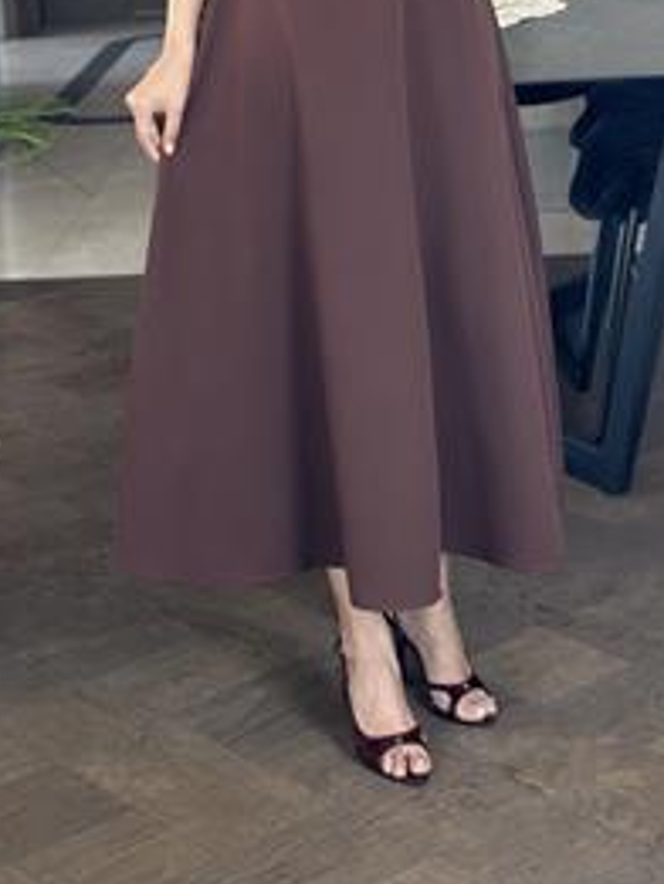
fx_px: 2377
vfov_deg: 20.6
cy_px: 75
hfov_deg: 15.9
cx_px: 346
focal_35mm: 93
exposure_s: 1/60
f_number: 1.78
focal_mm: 6.86
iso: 125
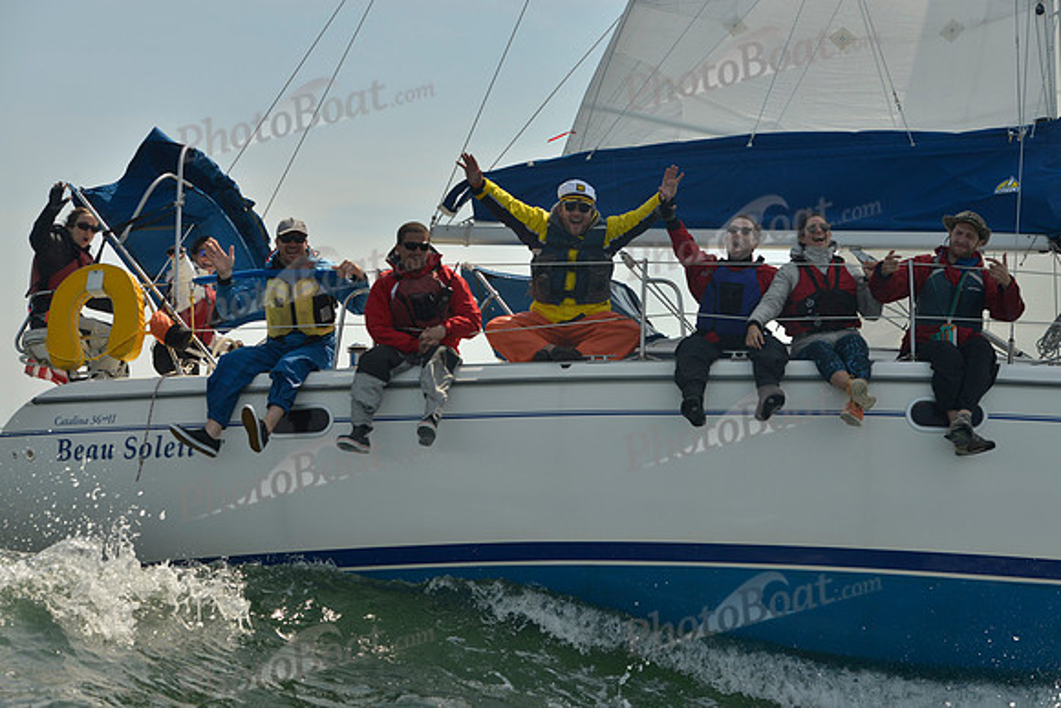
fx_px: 2063
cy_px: 354
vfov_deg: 19.5
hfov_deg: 28.8
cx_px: 530
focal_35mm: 70
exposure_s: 1/1250
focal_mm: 70
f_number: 7.1
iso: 200
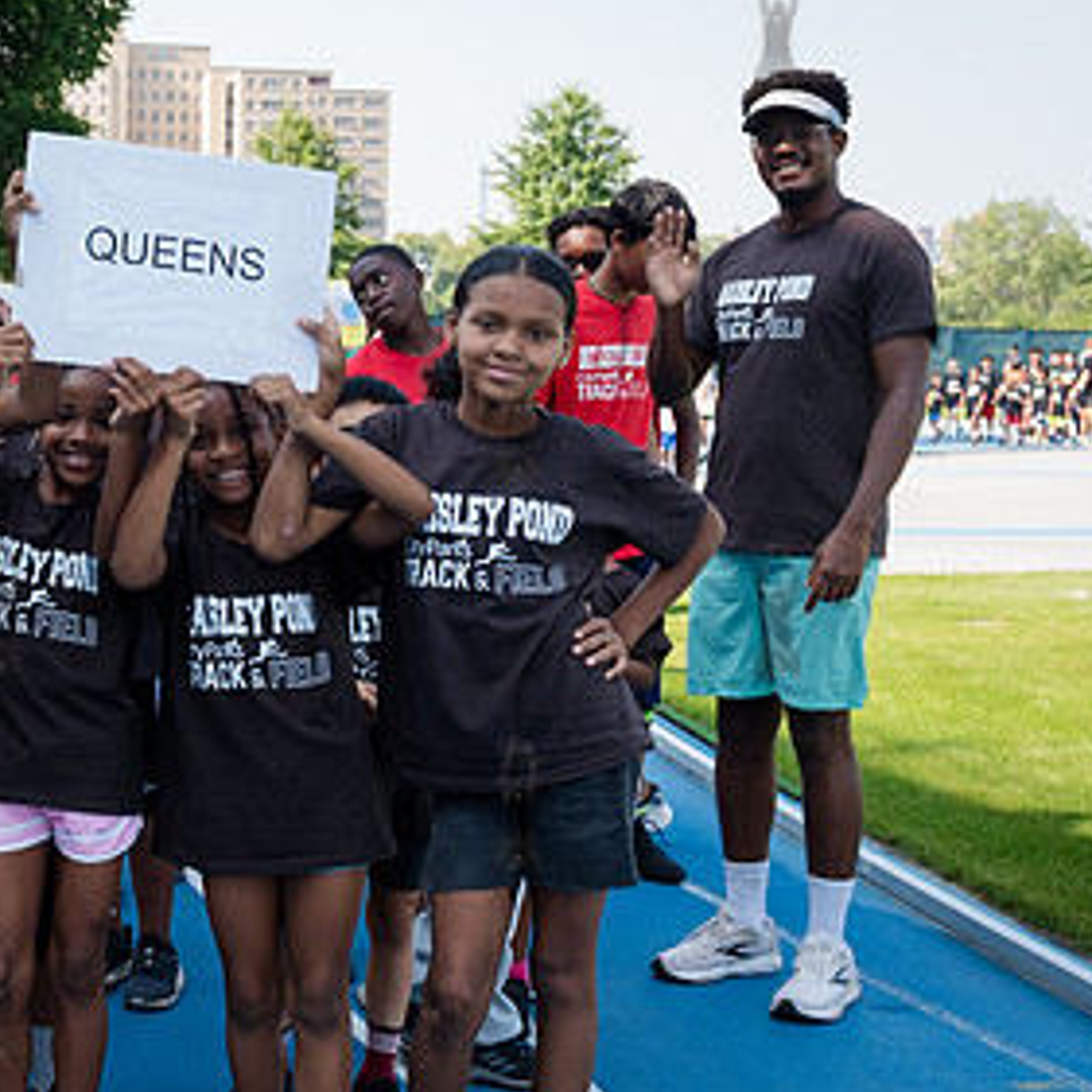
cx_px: 42
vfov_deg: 25.7
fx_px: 2391
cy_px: 526
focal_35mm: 67
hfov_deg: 24.7
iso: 400
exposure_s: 1/400
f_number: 5.6
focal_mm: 31
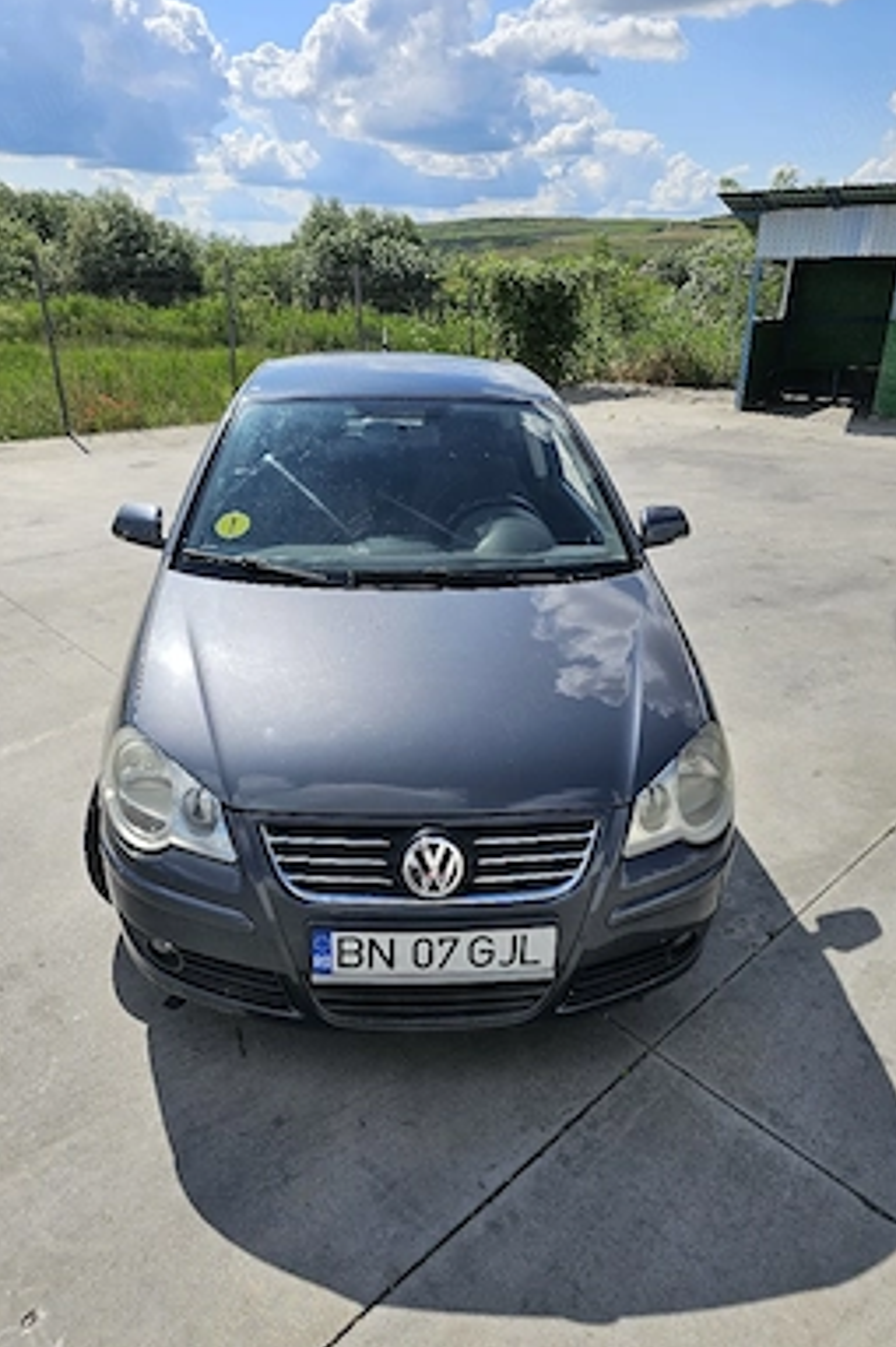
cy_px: 689
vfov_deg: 71.5
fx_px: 934
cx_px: 404
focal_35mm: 25
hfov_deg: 51.2
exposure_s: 1/1000
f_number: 1.7
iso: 10
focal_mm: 6.3
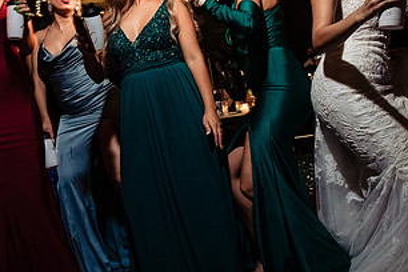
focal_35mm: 50
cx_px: 154
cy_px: 58
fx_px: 567
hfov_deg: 39.3
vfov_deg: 26.5
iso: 2000
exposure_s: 1/30
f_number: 7.1
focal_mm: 24
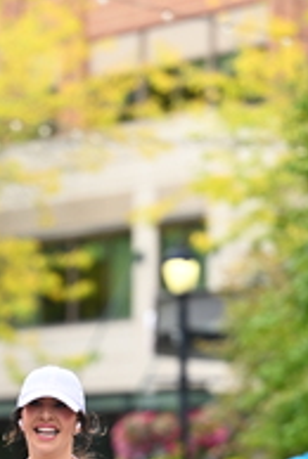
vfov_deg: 5.8
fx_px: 4527
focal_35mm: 354
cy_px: 476
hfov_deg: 3.9
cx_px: 51
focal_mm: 125
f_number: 2.8
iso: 640
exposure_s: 1/2000
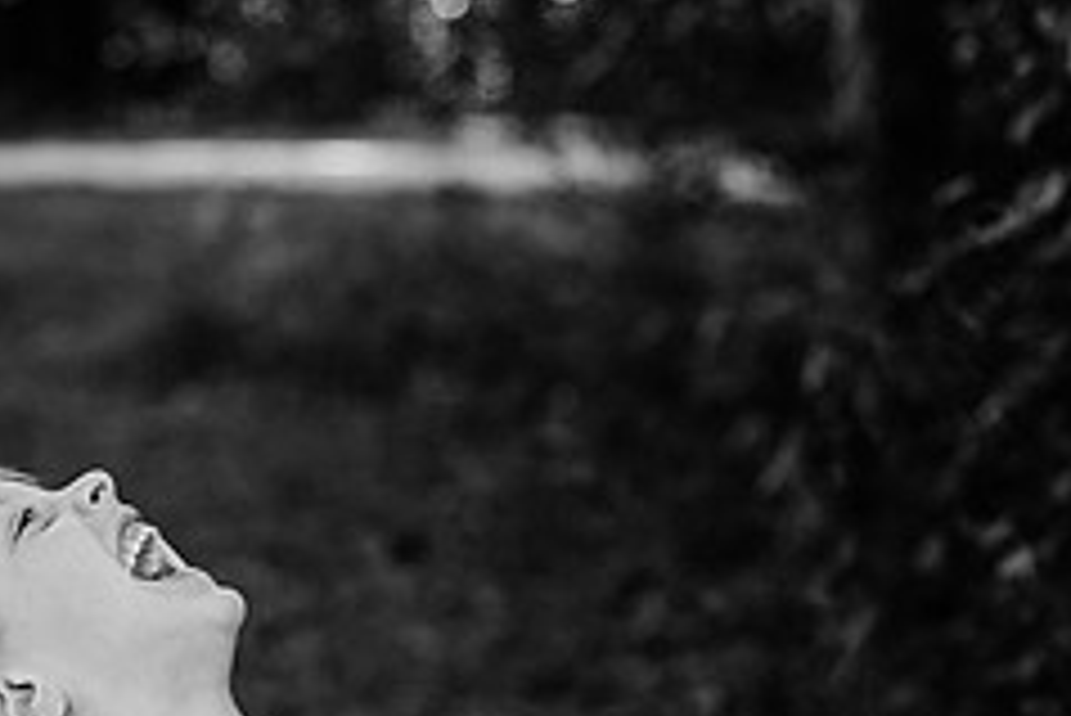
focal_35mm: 122
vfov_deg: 11.2
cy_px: 646
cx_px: 652
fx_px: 3632
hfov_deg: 16.8
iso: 320
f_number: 2.5
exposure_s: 1/1000
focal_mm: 50
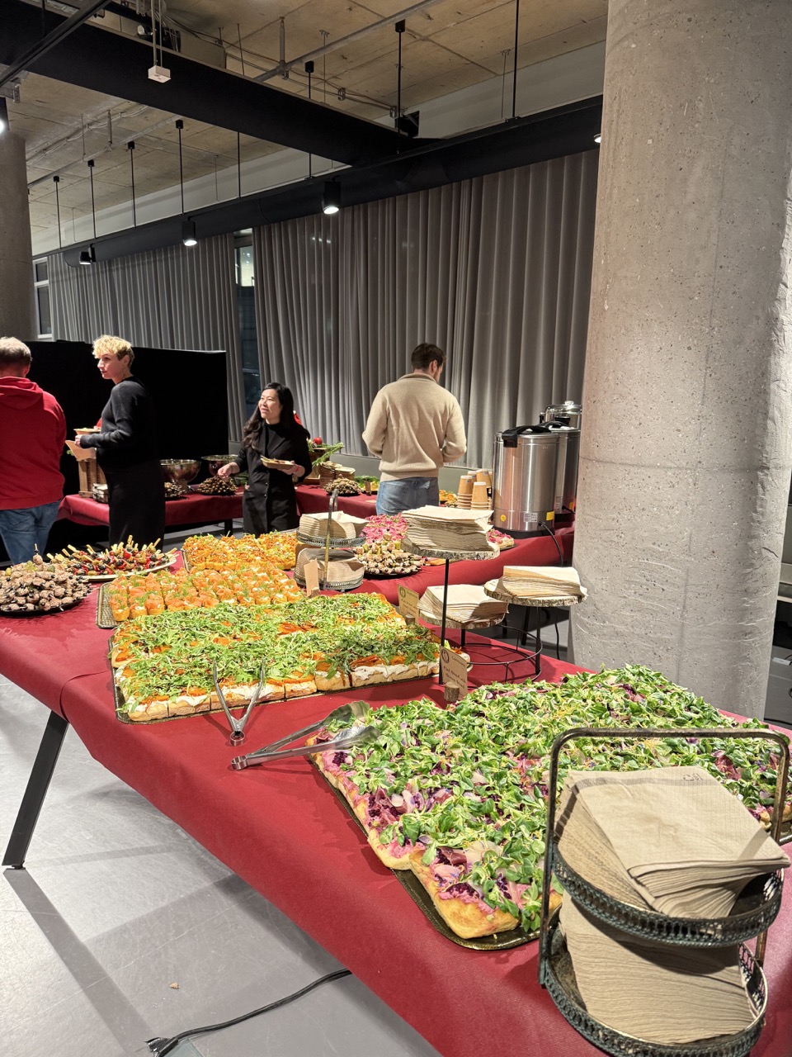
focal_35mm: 24
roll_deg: -0.8
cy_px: 528
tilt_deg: -9.9
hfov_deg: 56.8
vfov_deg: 71.6
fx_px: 732
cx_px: 396
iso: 200
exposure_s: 1/70
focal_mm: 6.76
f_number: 1.78
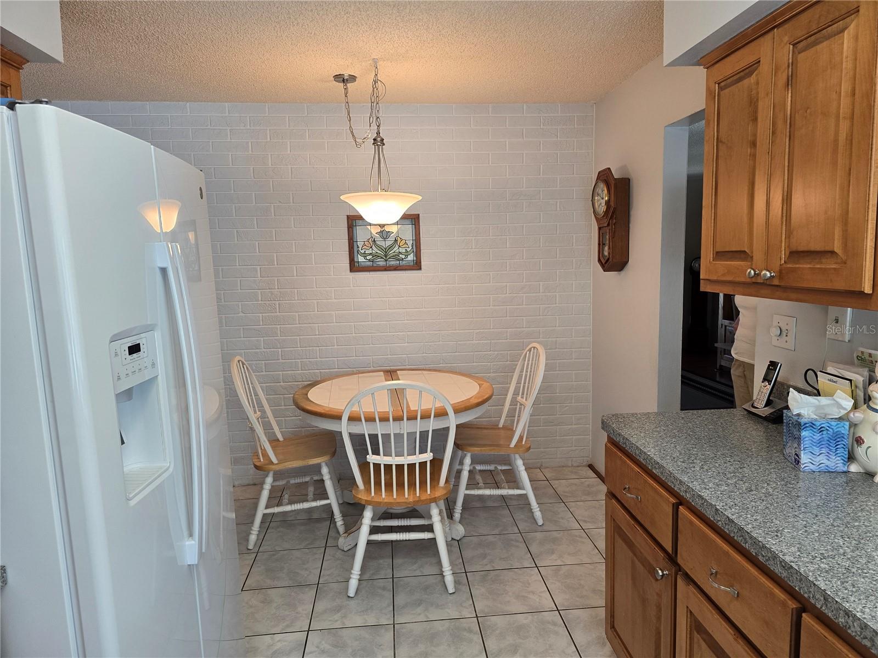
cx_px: 439
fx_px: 583
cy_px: 329
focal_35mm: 23
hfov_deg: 73.9
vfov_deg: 58.9
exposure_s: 1/120
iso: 125
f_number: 1.7
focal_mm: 6.3
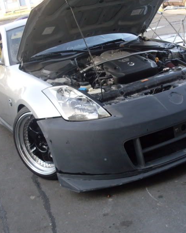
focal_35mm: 50
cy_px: 117
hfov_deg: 30.2
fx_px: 344
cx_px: 108
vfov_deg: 37.3
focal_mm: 6.3
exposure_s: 1/90
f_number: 2.8
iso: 80
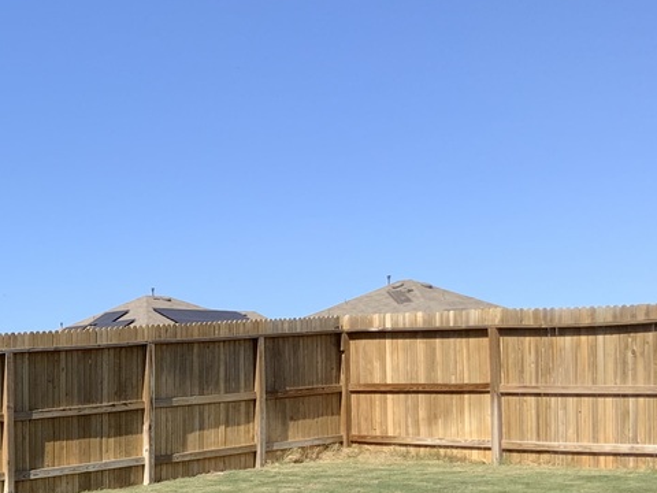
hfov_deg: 21.0
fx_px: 1651
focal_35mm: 87
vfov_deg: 16.5
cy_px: 516
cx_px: -122
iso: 16
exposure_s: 1/1377
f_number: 1.8
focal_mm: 3
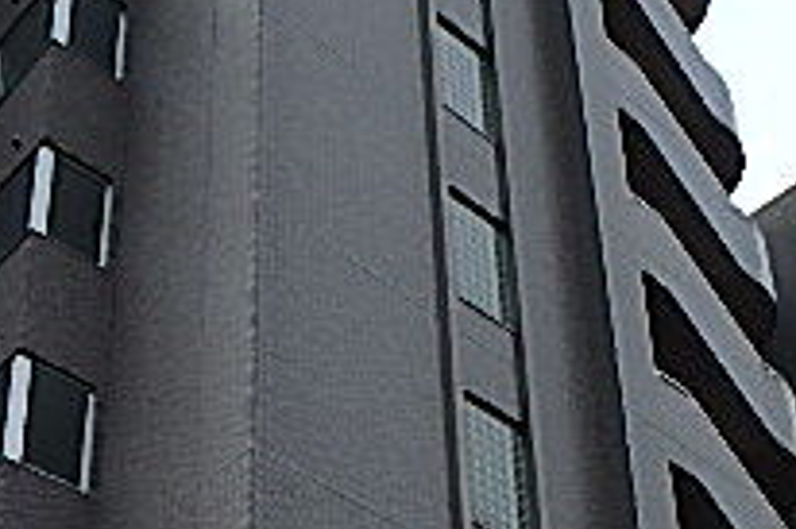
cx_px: 344
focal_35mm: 68
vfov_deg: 18.4
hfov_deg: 29.6
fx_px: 1502
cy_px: 718
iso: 125
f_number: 3.5
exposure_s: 1/640
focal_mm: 3.7
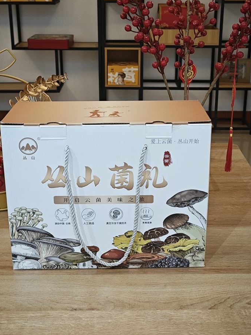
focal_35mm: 27
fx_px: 261
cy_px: 169
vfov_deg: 65.3
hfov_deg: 51.3
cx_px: 116
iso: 250
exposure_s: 1/100
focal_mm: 5.43
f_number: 1.8
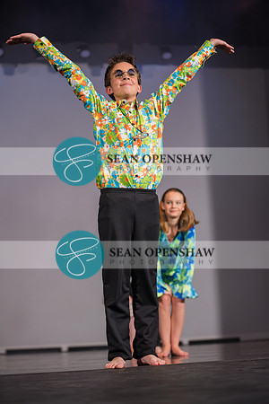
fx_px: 785
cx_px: 134
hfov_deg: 19.5
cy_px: 202
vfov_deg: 28.8
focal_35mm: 70
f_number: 2.8
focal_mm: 70
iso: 400
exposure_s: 1/500
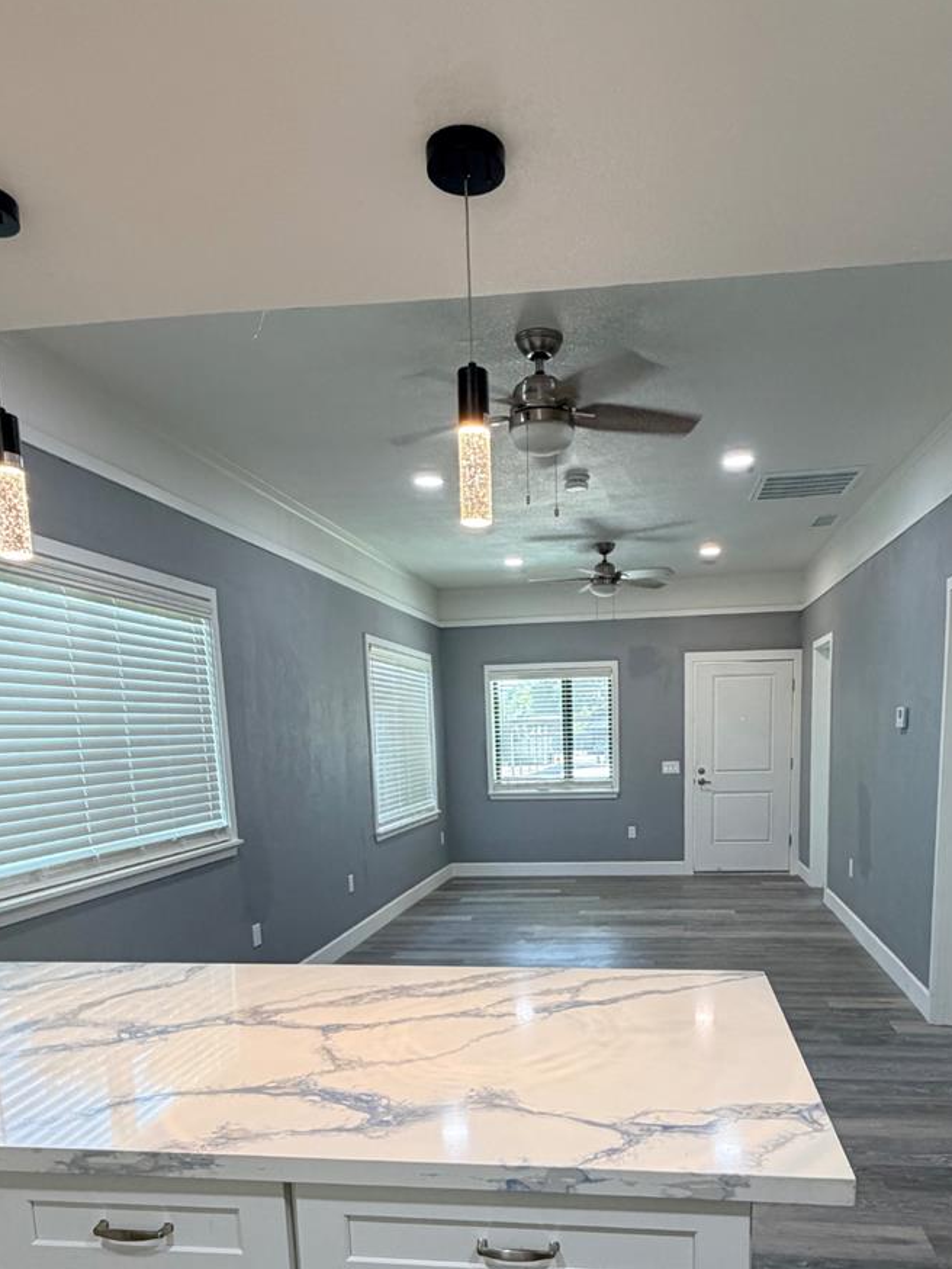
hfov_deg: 56.5
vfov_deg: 69.0
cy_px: 870
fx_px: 880
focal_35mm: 24
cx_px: 557
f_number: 2.2
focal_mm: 2.22
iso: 160
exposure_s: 1/120
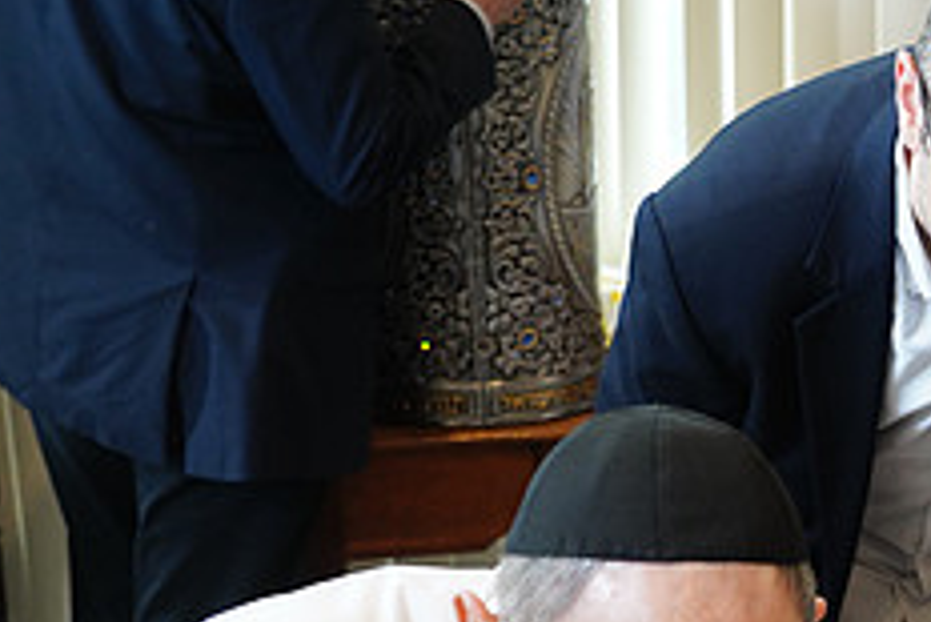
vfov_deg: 14.9
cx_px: 939
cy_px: 640
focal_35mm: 90
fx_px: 2329
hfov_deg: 21.8
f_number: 4.5
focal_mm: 36
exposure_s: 1/100
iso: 3200
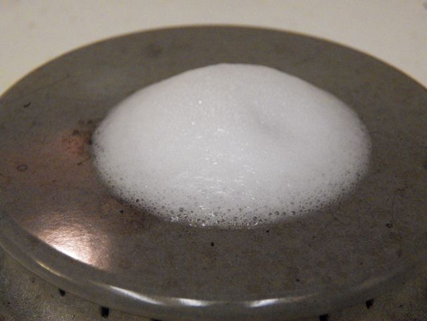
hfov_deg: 23.0
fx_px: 1049
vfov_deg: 17.4
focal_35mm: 85
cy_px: 160
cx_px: 214
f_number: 3.6
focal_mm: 15.2
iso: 1600
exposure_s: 1/160
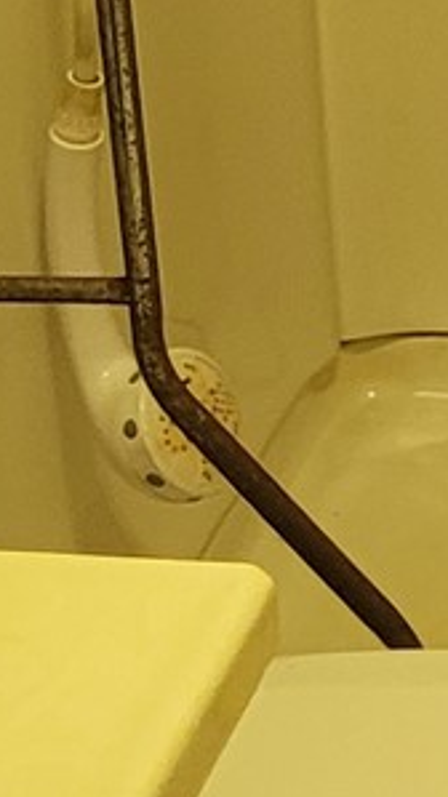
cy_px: -285
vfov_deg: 10.8
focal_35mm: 194
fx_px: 4100
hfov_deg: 6.1
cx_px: 904
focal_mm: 5.4
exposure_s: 1/40
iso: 320
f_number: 1.8
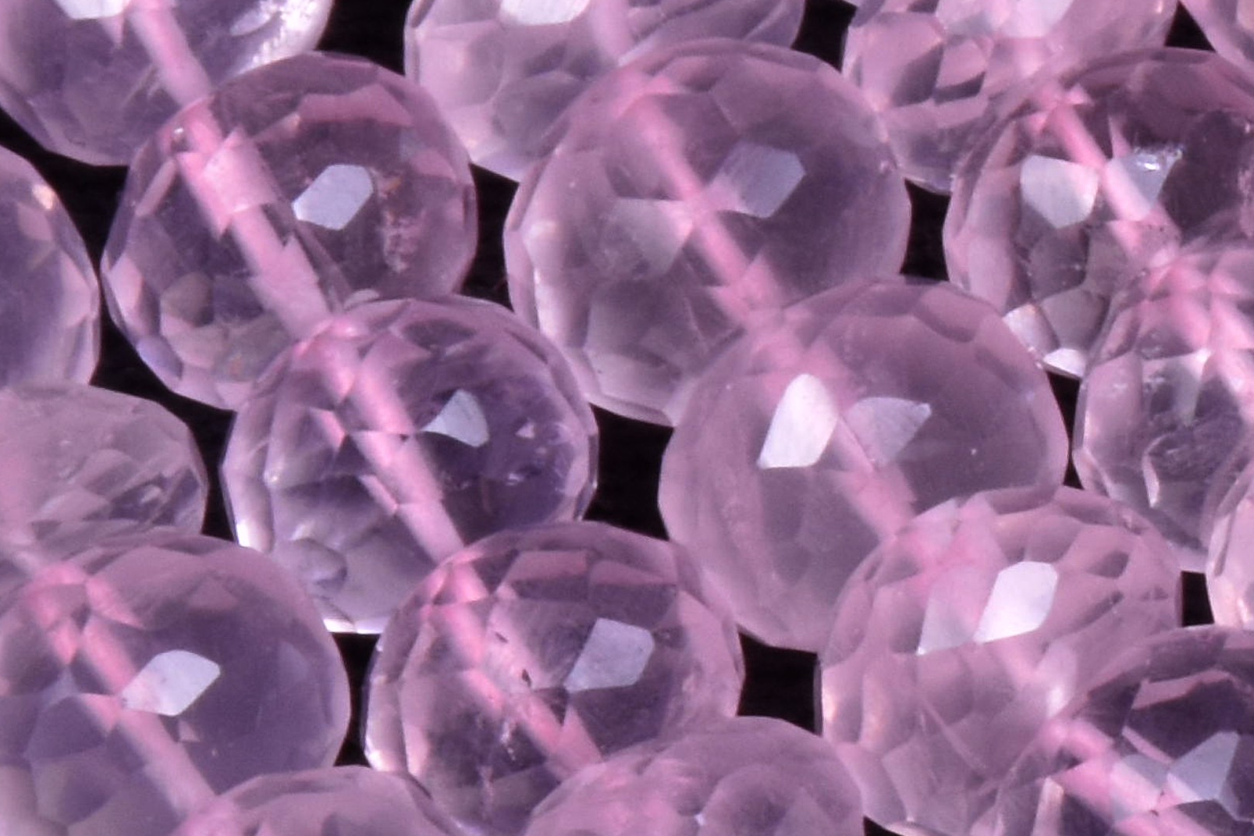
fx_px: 27305
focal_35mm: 784
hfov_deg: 2.6
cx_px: 2239
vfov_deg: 1.8
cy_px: 874
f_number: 29
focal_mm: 140
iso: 250
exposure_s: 1/125
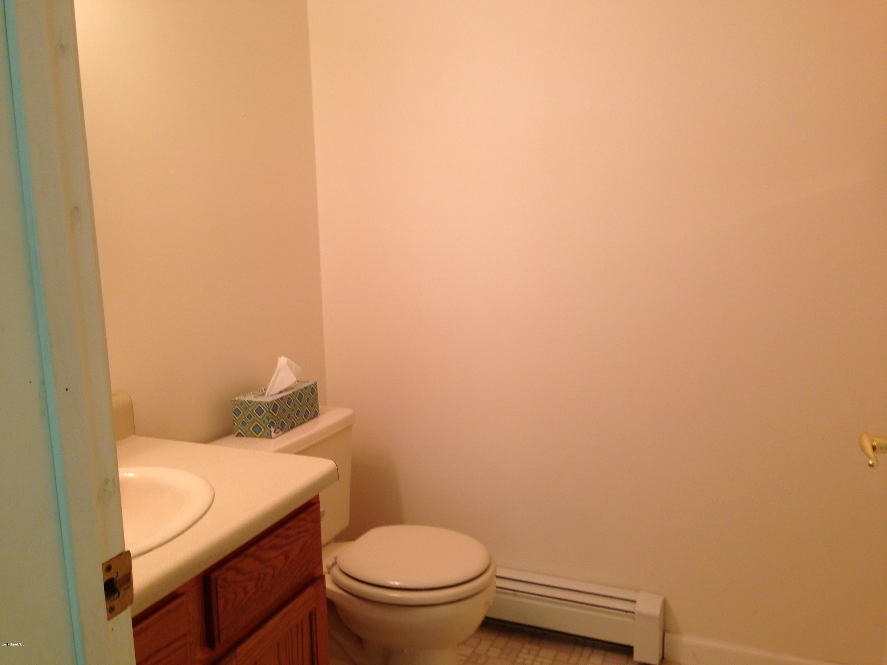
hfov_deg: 55.4
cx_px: 444
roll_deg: +2.3
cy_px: 332
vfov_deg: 42.9
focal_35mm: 33
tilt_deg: -9.7
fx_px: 846
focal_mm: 4.12
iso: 50
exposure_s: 1/20
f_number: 2.4
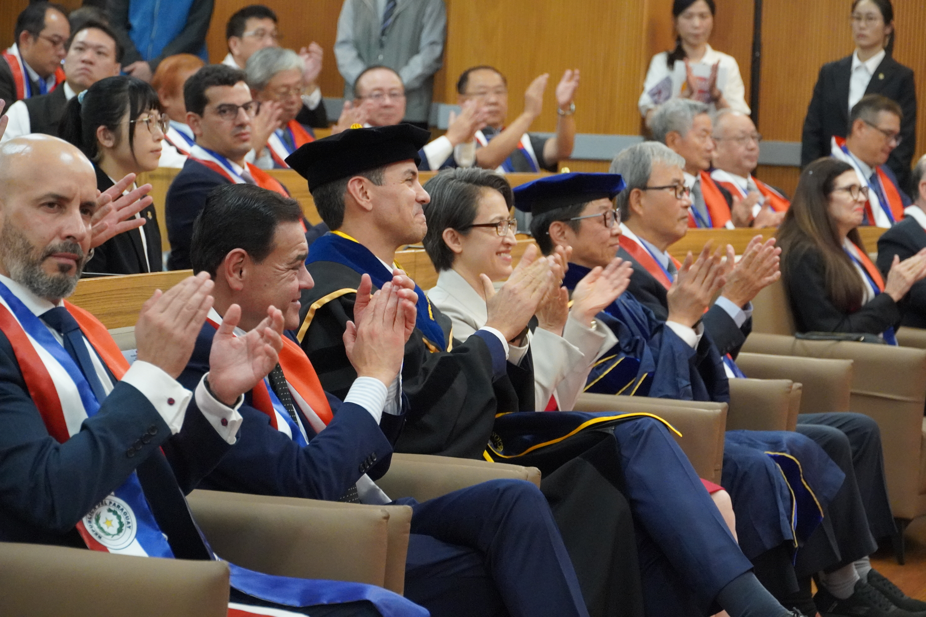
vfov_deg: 10.6
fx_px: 3318
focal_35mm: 129
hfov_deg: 15.9
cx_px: 463
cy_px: 308
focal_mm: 86
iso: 6400
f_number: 5.6
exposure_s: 1/100
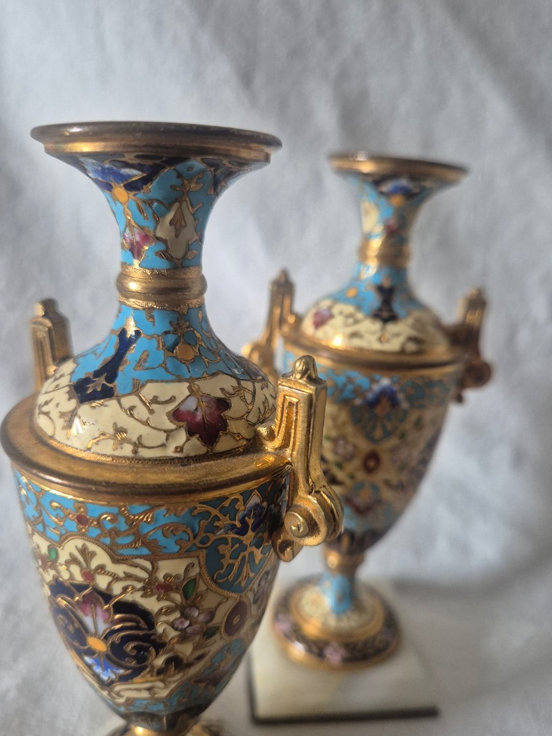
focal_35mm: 25
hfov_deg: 54.8
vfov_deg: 69.4
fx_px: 532
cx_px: 293
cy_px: 385
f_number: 1.8
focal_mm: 5.4
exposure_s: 1/100
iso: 640
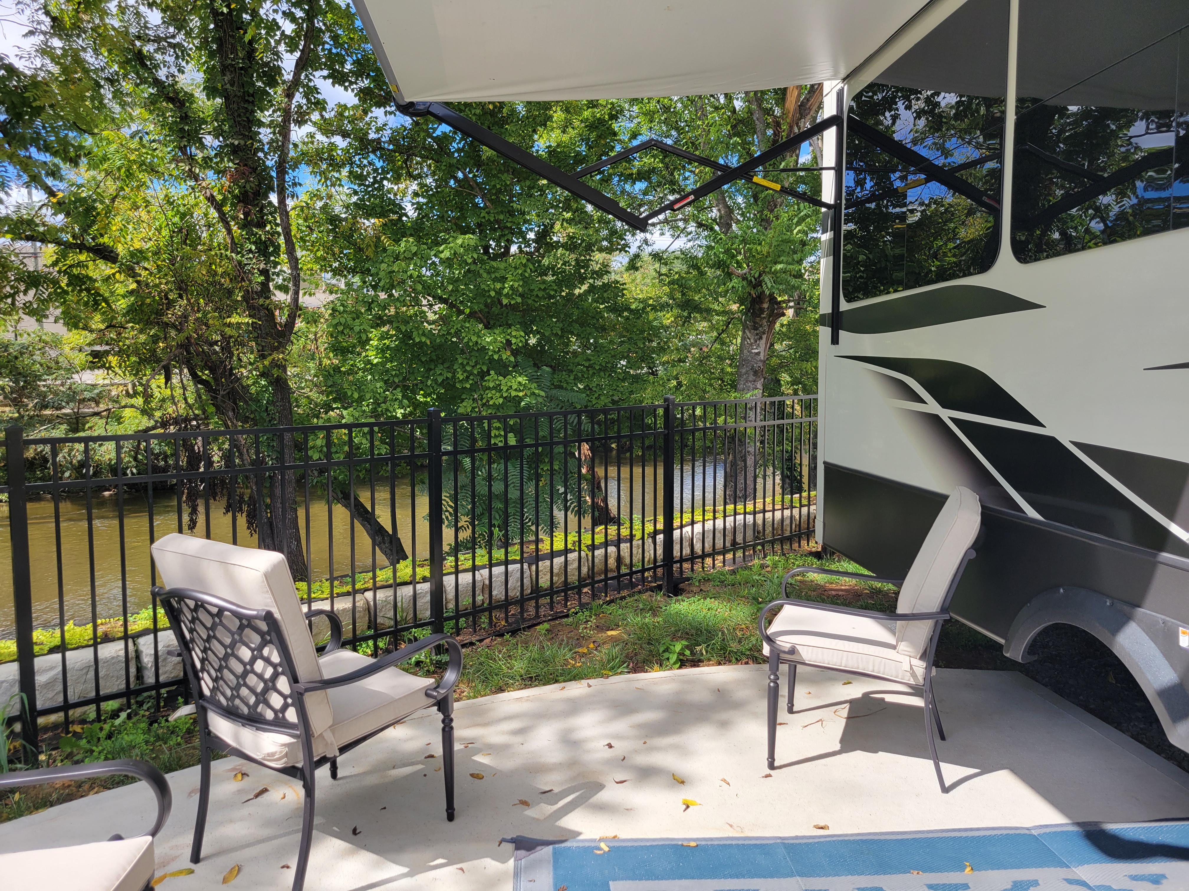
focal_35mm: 26
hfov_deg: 67.3
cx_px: 594
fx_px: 893
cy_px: 446
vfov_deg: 53.1
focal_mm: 5.4
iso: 40
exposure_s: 1/1032
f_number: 1.8
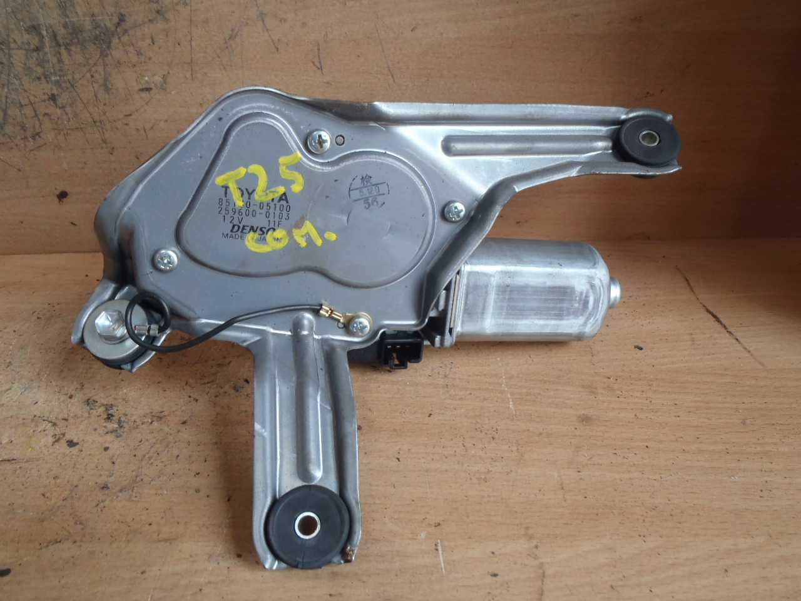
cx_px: 400
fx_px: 648
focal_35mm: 28
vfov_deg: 49.7
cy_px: 300
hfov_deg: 63.4
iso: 100
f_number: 3.9
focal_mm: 5
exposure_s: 1/30
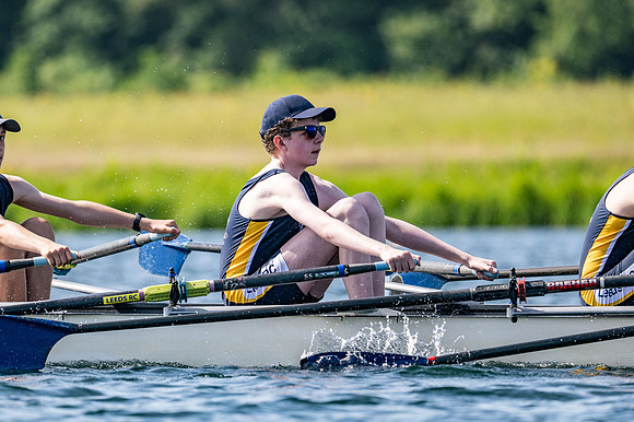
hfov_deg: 3.4
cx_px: 317
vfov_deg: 2.3
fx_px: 10560
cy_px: 211
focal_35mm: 600
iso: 280
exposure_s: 1/2500
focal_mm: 400
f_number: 4.5
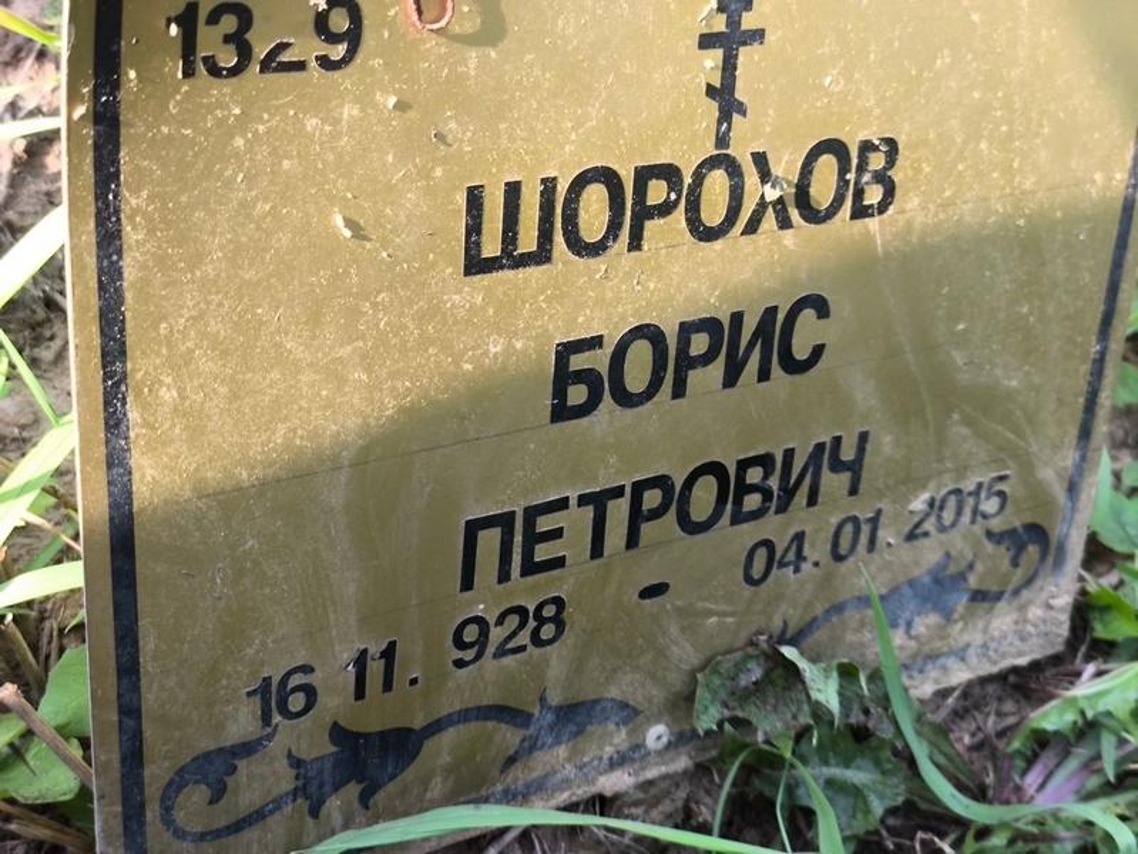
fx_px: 1644
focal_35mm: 50
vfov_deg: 29.1
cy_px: 427
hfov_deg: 38.2
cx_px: 569
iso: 50
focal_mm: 4.71
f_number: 1.7
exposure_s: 1/100
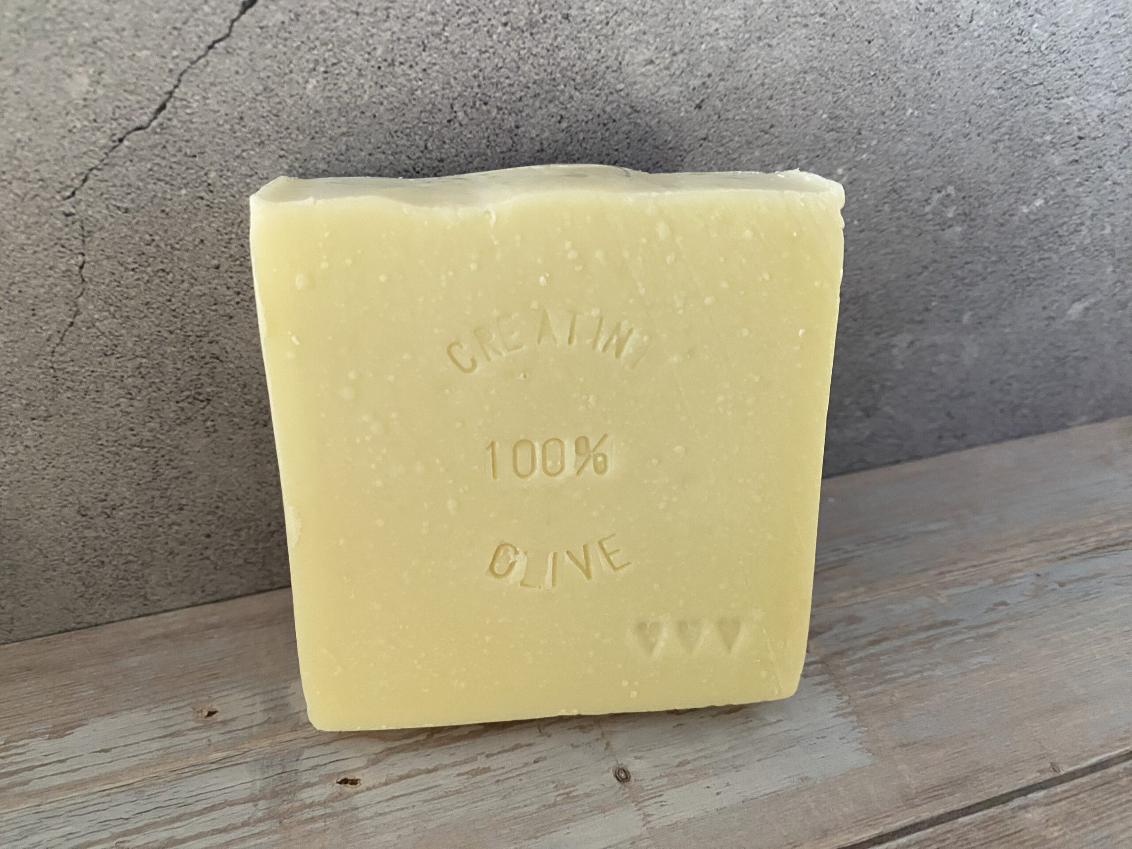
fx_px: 818
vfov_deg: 54.9
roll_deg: -1.3
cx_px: 566
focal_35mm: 25
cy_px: 424
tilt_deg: -34.2
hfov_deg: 69.4
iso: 400
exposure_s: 1/60
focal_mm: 4.25
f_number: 1.8
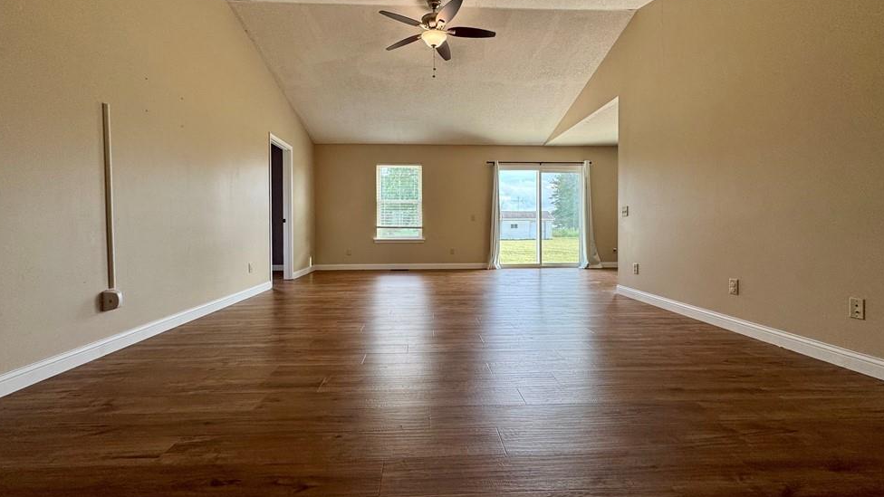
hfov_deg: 99.4
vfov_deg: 67.0
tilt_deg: -1.2
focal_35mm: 16
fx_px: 375
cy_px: 233
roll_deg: +0.5
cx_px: 438
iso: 80
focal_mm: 2.22
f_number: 2.2
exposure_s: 1/120
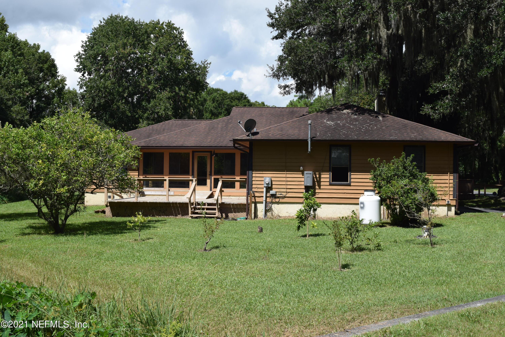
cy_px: 168
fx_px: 631
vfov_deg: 29.9
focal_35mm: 45
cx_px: 252
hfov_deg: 43.6
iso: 200
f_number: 10
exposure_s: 1/400
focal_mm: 30
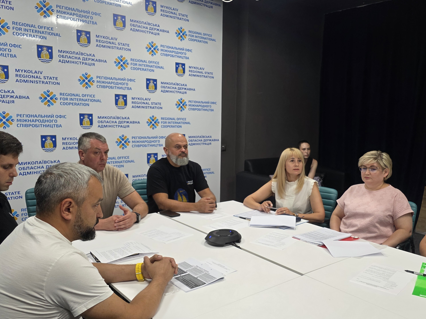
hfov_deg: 58.0
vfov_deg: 45.4
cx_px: 250
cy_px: 166
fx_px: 381
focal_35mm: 31
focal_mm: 6.3
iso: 160
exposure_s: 1/100
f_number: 1.7
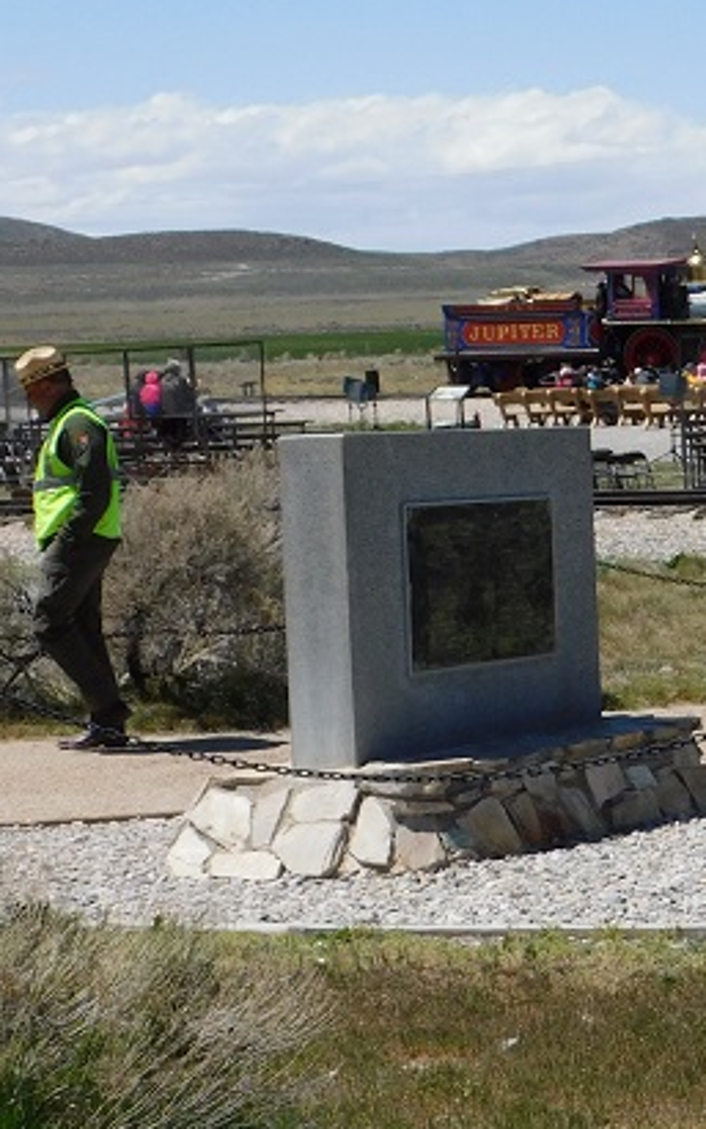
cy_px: 519
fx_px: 3293
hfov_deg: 11.5
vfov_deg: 19.5
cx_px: 1209
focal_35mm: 107
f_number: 3.7
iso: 125
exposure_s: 1/1500
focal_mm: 8
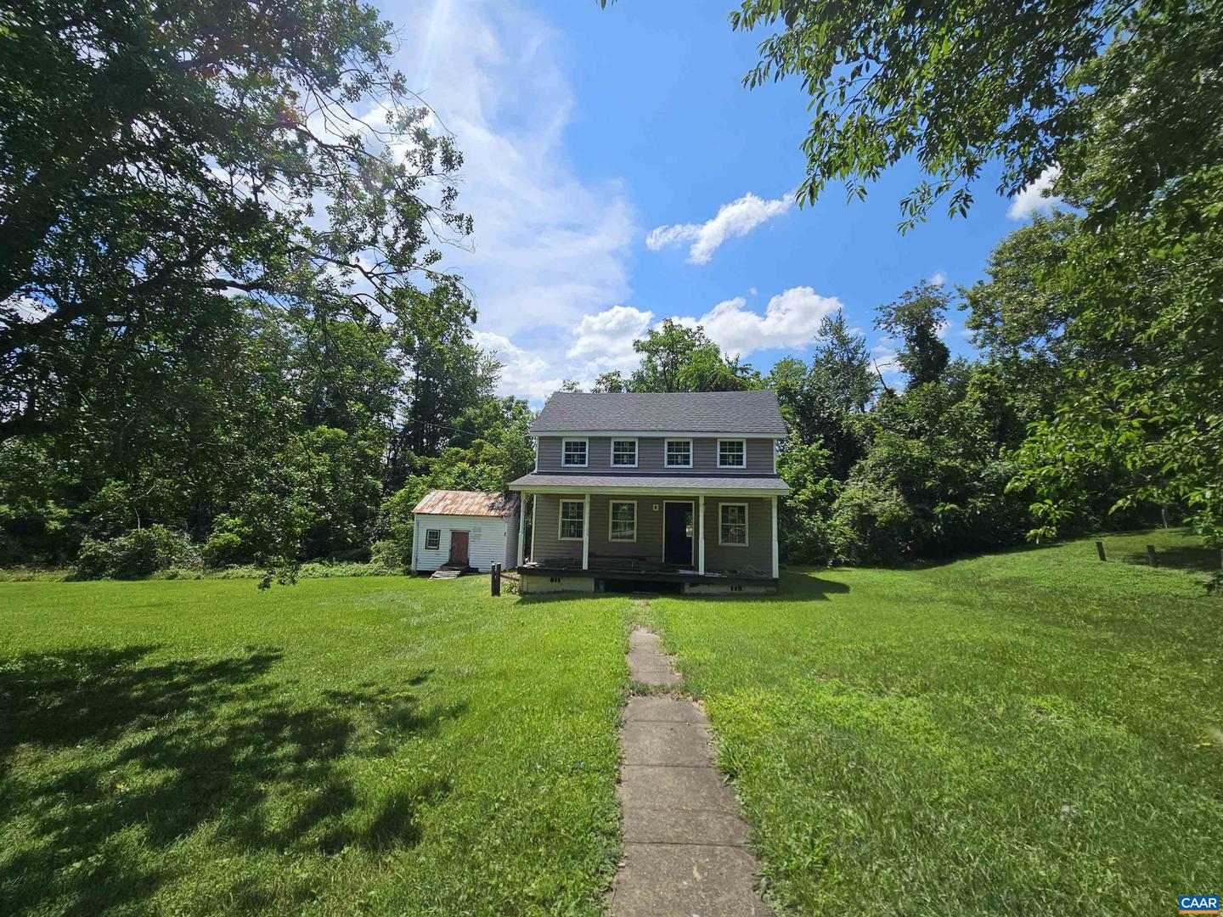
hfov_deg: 106.2
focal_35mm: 13
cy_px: 458
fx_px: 459
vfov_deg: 89.9
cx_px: 612
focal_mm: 2.2
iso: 50
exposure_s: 1/3291
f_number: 2.2
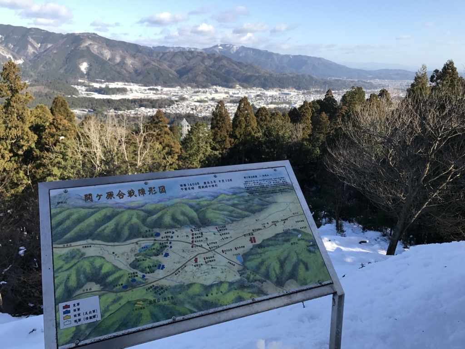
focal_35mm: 28
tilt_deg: -15.1
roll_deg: -1.2
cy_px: 174
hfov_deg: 63.4
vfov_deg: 49.7
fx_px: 376
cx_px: 232
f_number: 1.8
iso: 20
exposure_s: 1/977
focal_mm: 3.99
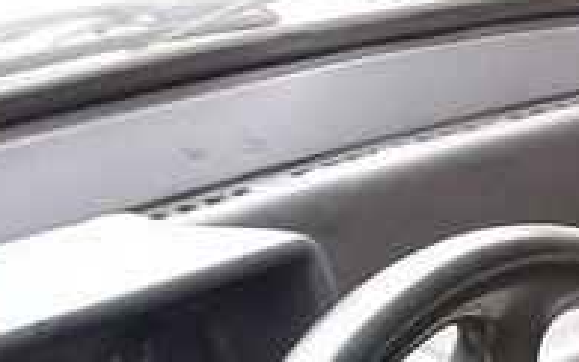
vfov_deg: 11.2
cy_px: 598
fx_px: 1752
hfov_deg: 18.8
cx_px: 321
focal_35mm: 111
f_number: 2.2
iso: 80
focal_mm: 3.3
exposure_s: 1/100
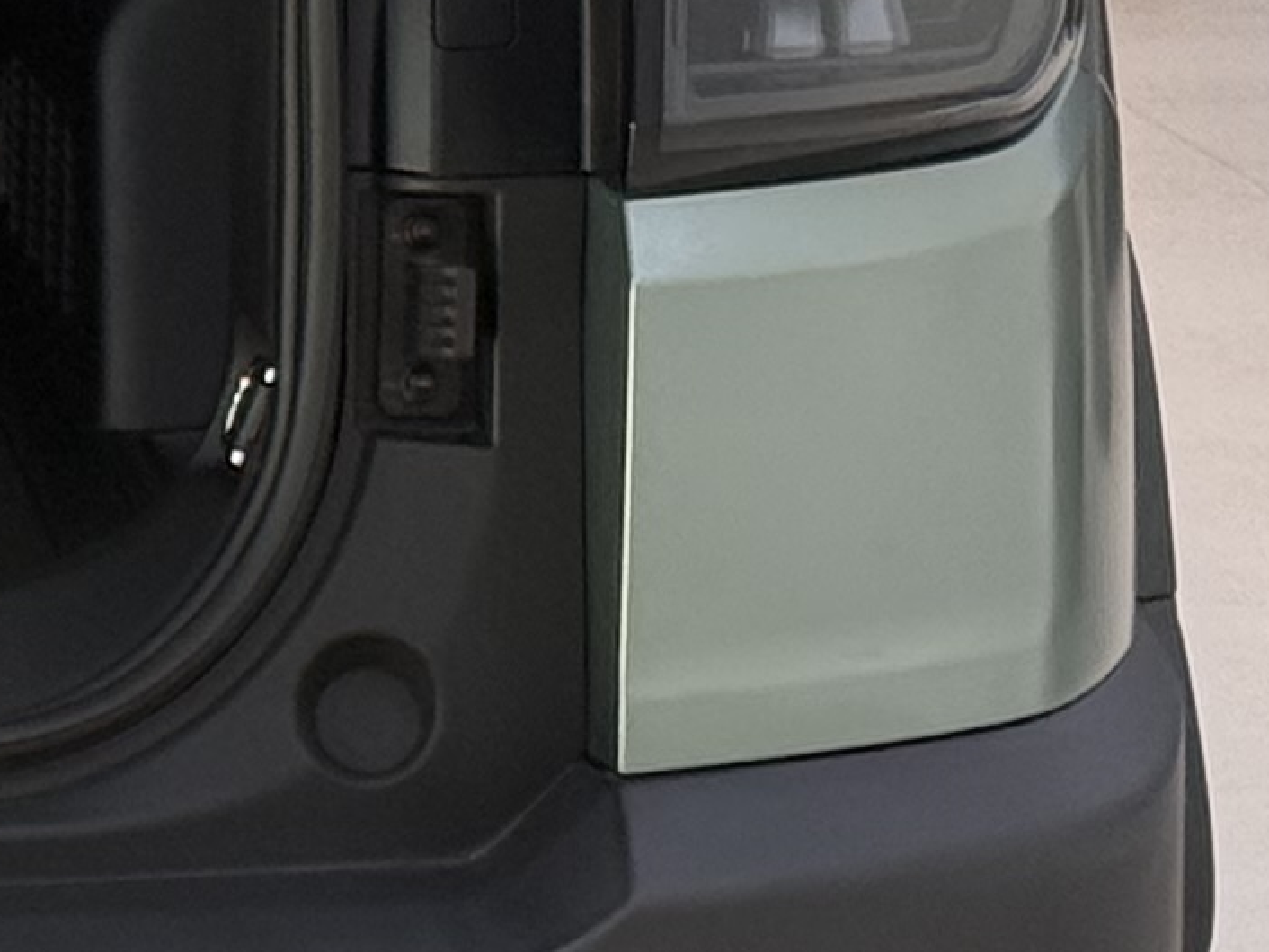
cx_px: -1321
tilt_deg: -5.3
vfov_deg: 5.4
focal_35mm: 274
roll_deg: +0.0
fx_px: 10048
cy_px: -257
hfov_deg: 7.0
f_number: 1.78
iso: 80
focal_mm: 6.76
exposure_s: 1/274
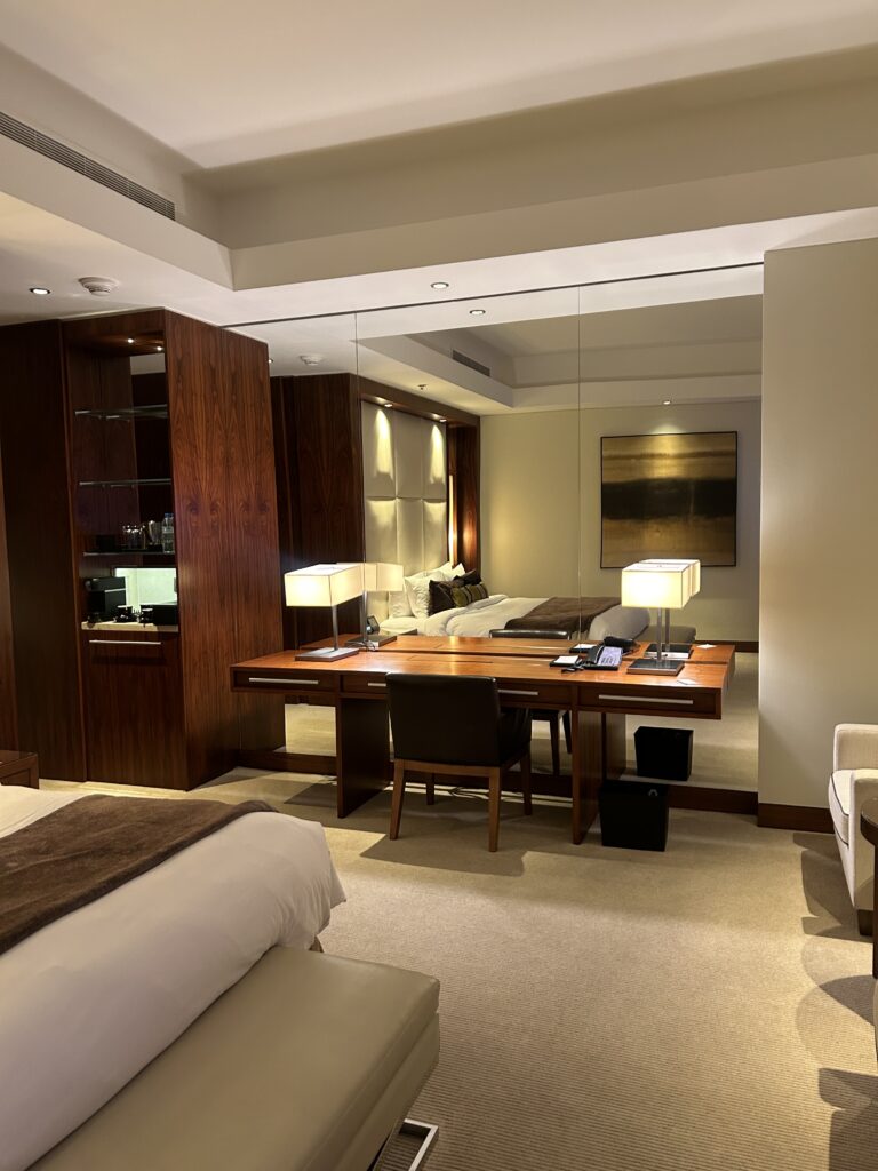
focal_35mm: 26
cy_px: 586
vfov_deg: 67.3
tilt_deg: -5.3
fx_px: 879
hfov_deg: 53.1
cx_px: 439
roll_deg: +1.5
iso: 250
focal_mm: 5.7
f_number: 1.5
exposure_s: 1/50
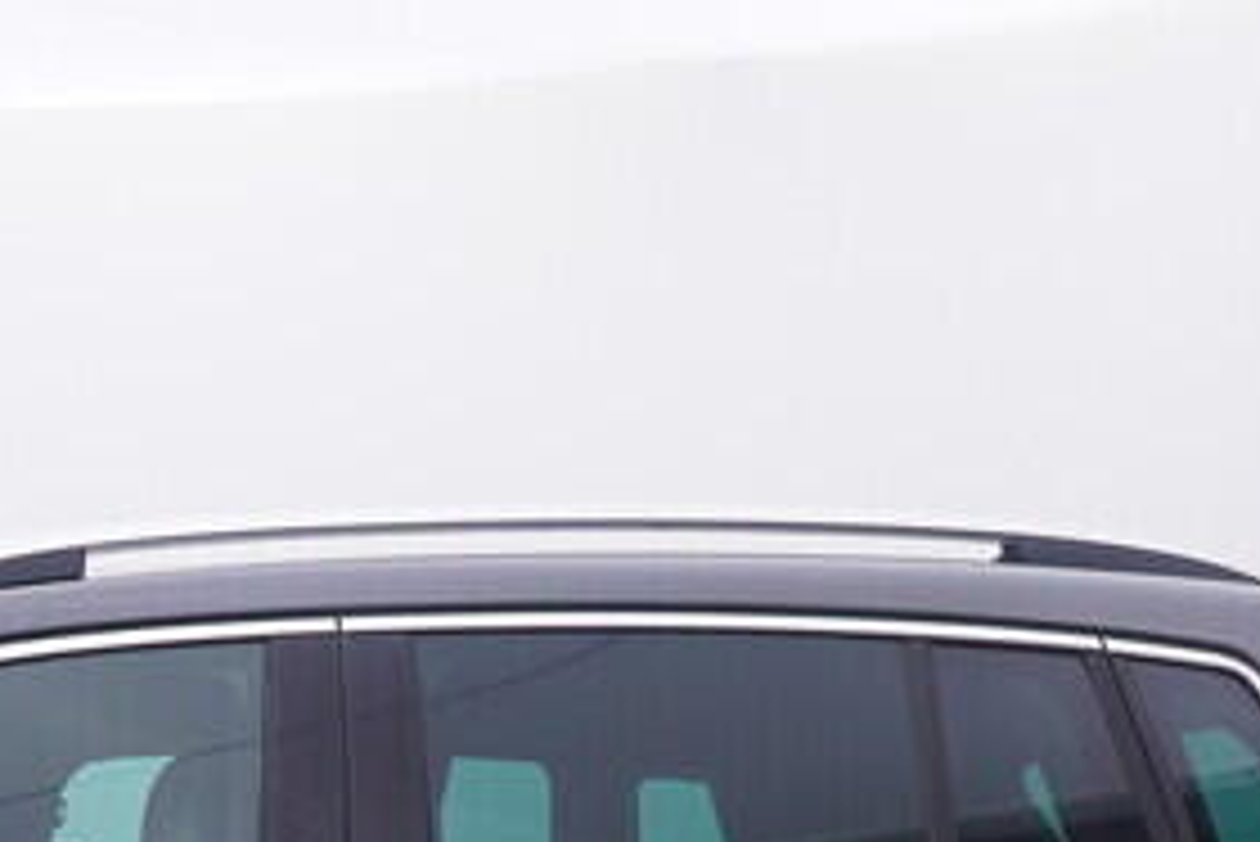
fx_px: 4047
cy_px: 1481
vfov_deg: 11.1
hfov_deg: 17.2
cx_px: -40
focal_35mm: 116
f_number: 5
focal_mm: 15
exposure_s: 1/80
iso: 200
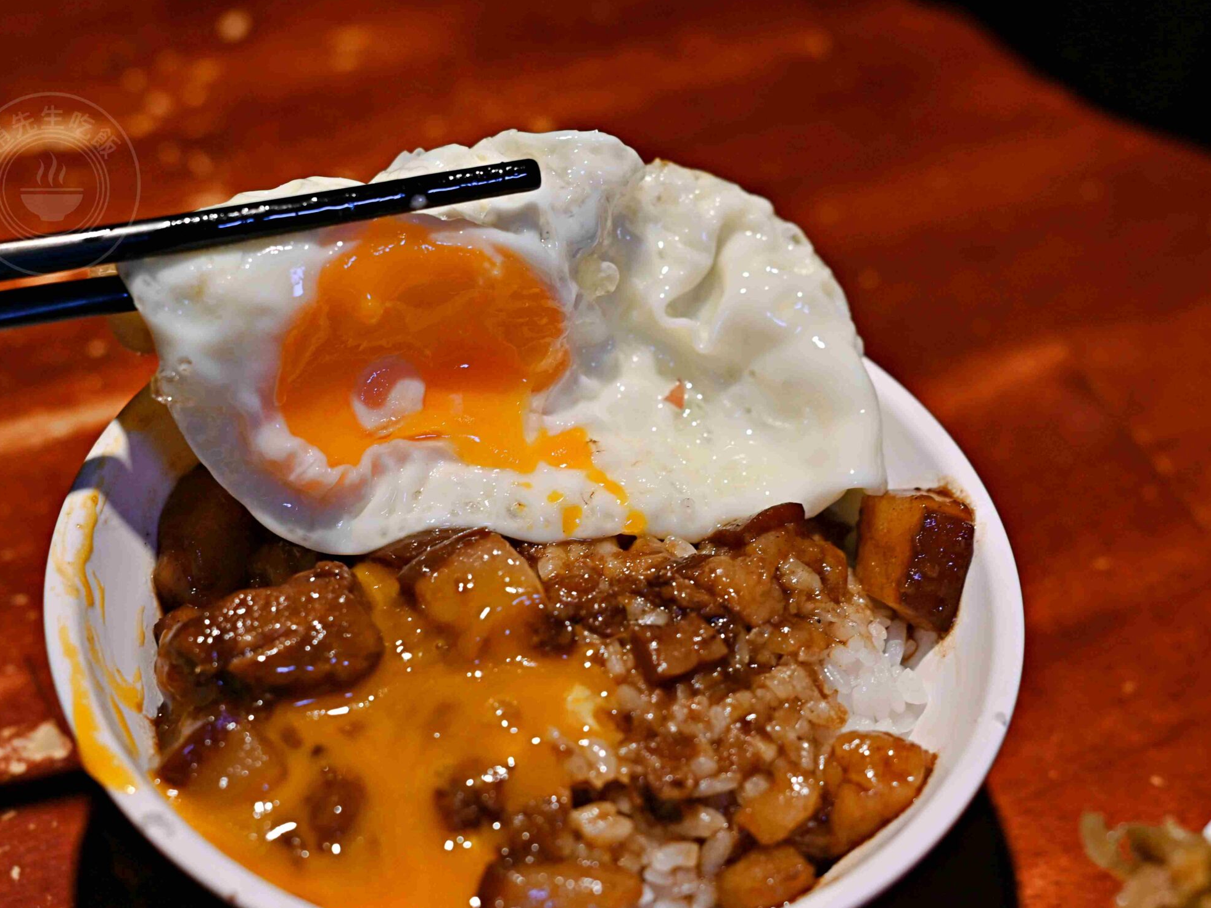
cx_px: 546
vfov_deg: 15.7
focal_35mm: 94
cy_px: 511
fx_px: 3288
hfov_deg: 20.9
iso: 220
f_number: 3.2
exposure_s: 1/200
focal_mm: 50
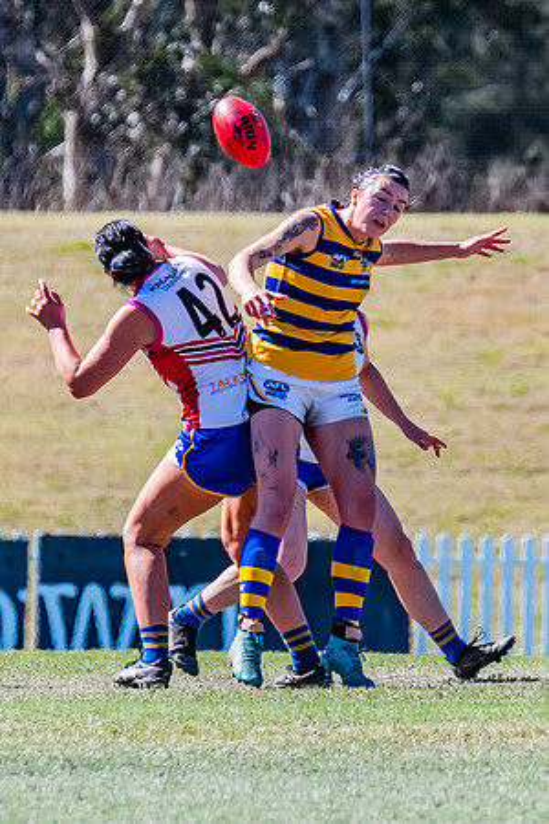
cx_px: 391
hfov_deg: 1.3
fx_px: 23659
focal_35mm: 1034
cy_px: 372
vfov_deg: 2.0
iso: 800
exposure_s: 1/1600
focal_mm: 420
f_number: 8
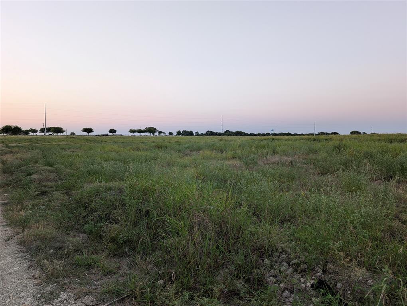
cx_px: 204
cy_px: 153
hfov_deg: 71.5
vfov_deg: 56.9
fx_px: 283
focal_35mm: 24
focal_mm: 6.9
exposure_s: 1/27.8
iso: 24
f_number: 1.68
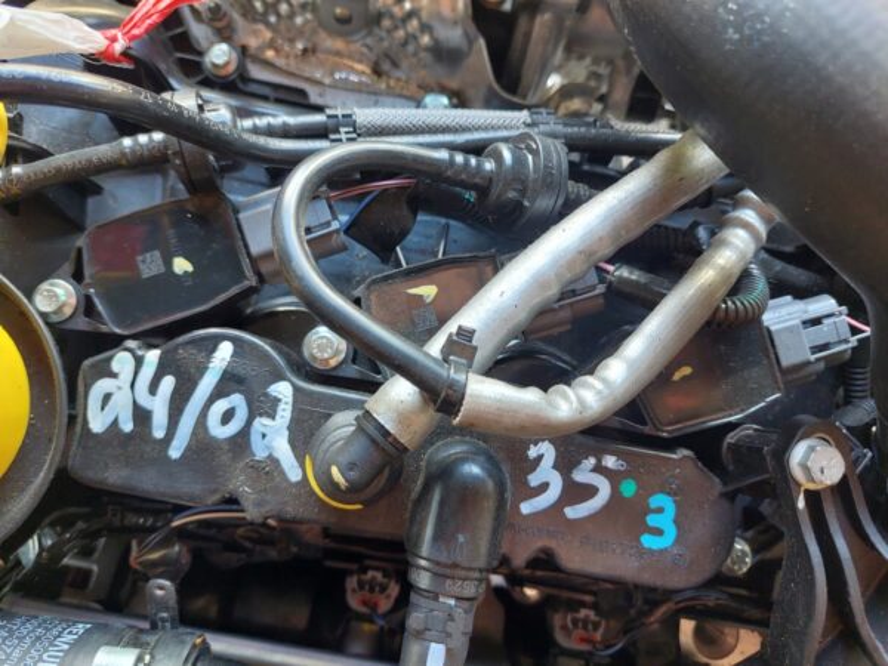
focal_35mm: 25
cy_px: 333
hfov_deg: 69.4
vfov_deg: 54.9
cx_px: 444
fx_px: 641
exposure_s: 1/50
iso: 125
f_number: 1.8
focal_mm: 5.23
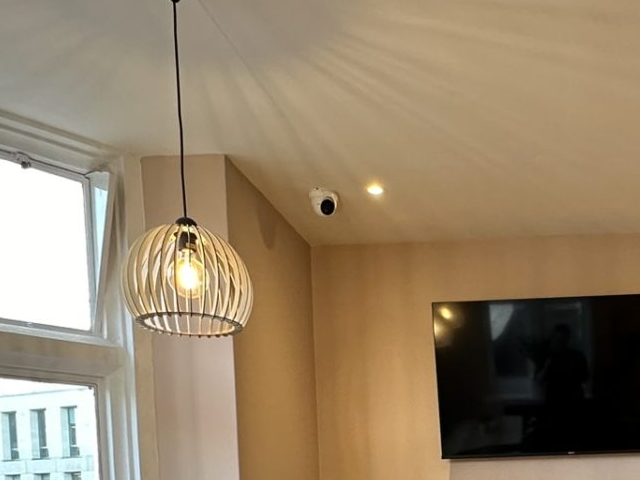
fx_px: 777
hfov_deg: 42.3
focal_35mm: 42
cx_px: 533
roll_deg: +1.9
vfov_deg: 30.2
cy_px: 550
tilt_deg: -2.5
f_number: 2.2
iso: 200
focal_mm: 2.22
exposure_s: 1/100
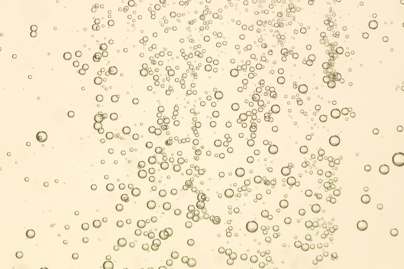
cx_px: 204
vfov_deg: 8.6
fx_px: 1789
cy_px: 135
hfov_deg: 12.9
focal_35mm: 160
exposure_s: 1/200
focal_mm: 105
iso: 100
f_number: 10
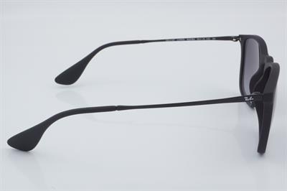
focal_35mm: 68
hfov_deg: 29.9
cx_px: 144
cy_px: 96
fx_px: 538
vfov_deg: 20.1
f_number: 32
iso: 100
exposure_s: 1/4
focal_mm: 45
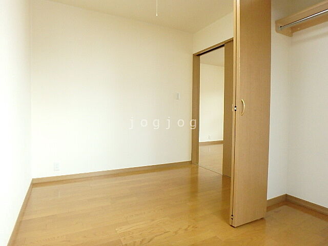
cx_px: 164
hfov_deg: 79.0
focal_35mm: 21
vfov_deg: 63.4
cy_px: 123
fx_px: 199
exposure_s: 1/30
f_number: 3.5
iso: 640
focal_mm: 3.7
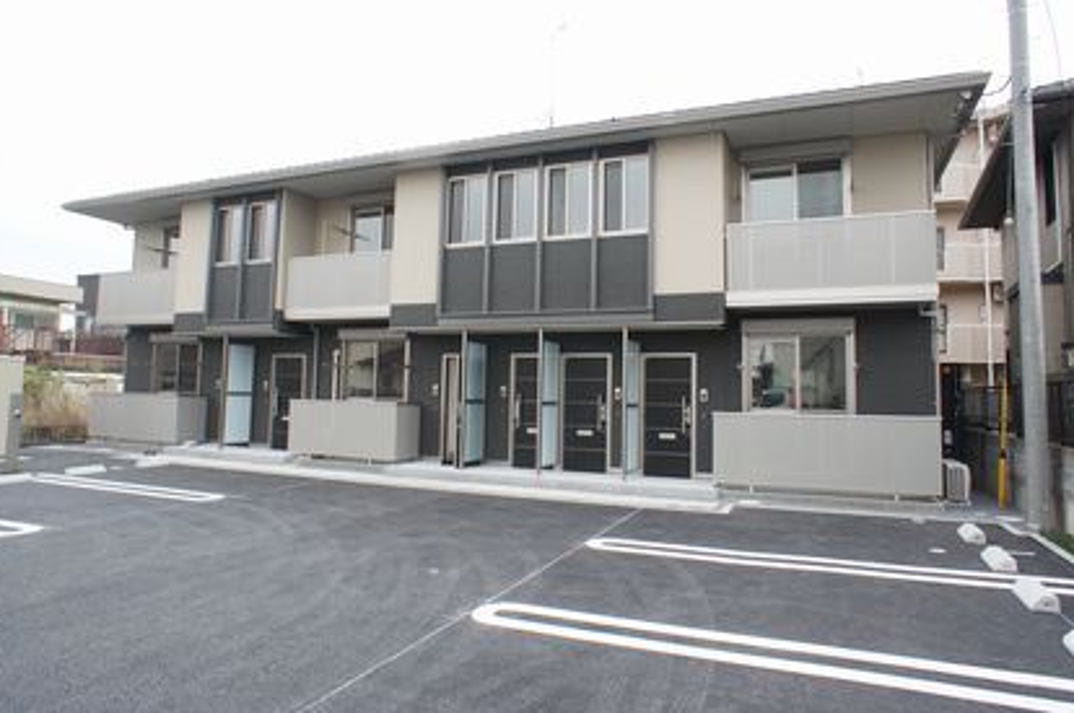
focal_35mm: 29
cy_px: 340
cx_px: 547
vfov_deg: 44.8
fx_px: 864
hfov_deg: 63.7
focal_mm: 16
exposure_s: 1/80
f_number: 5
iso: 200
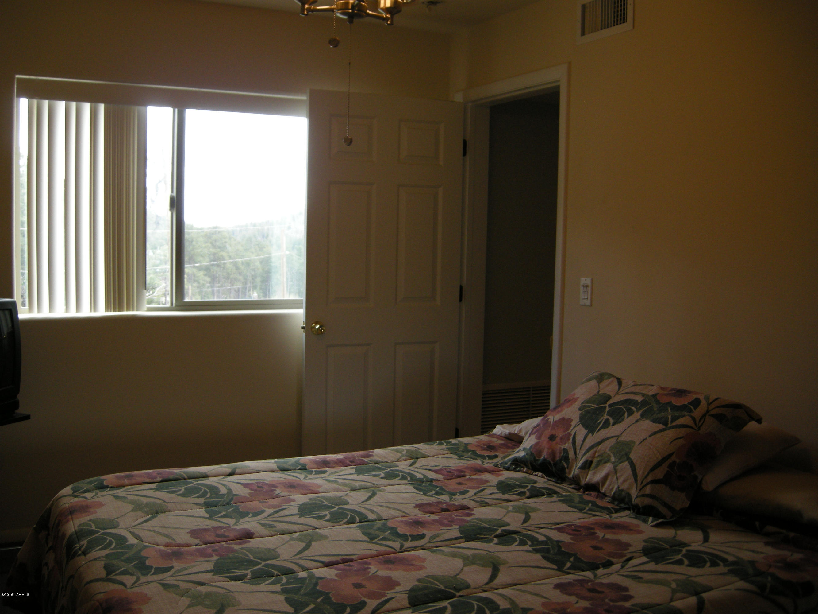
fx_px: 827
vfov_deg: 40.7
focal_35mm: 35
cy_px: 307
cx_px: 409
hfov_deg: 52.6
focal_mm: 7.5
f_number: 2.7
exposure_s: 1/58.7
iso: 111
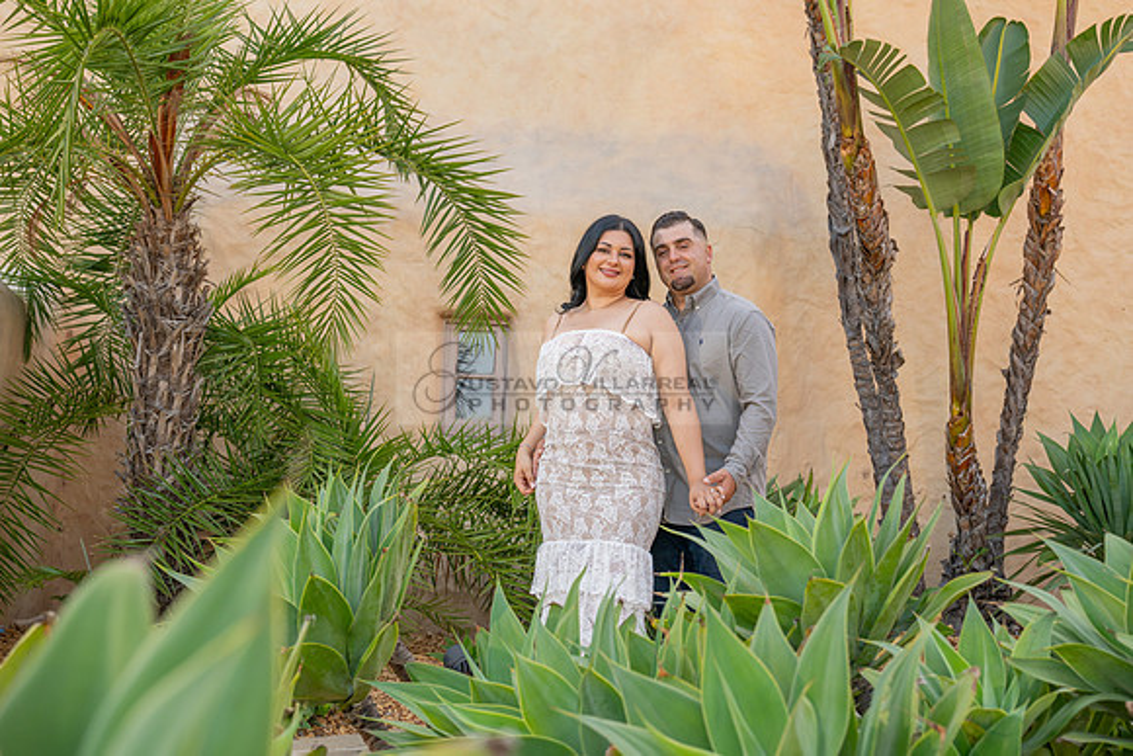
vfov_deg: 25.1
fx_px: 1700
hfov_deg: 36.9
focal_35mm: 54
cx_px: 566
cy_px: 378
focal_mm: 54
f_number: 5.6
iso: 200
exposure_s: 1/200
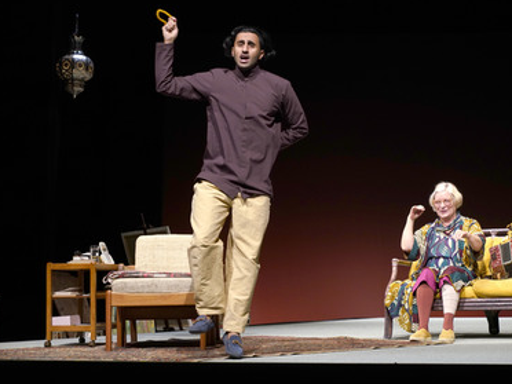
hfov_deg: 27.4
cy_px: 200
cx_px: 291
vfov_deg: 20.7
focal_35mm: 71
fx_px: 1050
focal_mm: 61
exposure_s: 1/200
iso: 1600
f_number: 5.6
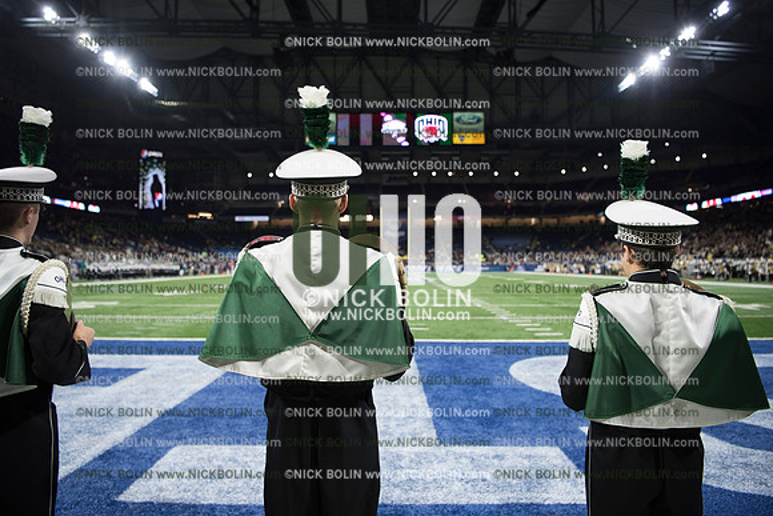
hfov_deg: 73.7
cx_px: 386
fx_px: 515
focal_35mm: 24
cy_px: 258
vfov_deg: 53.2
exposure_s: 1/800
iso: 1250
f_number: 2.8
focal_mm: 24
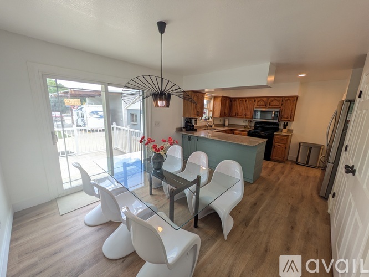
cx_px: 184
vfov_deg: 85.7
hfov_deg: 102.0
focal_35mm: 14
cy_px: 138
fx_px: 149
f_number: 2.2
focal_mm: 1.83
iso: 57
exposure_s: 1/120
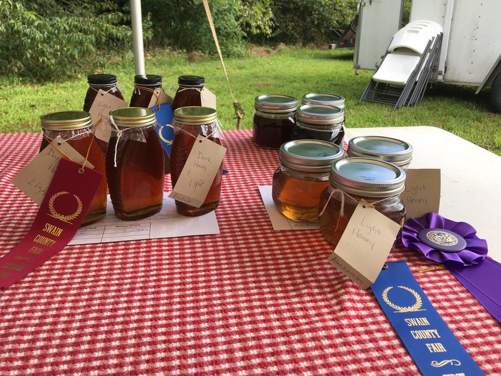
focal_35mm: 29
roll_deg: -4.9
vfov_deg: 48.2
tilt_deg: -20.8
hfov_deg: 61.7
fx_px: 420
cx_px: 250
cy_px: 188
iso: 25
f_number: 2.2
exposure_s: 1/450
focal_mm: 4.15
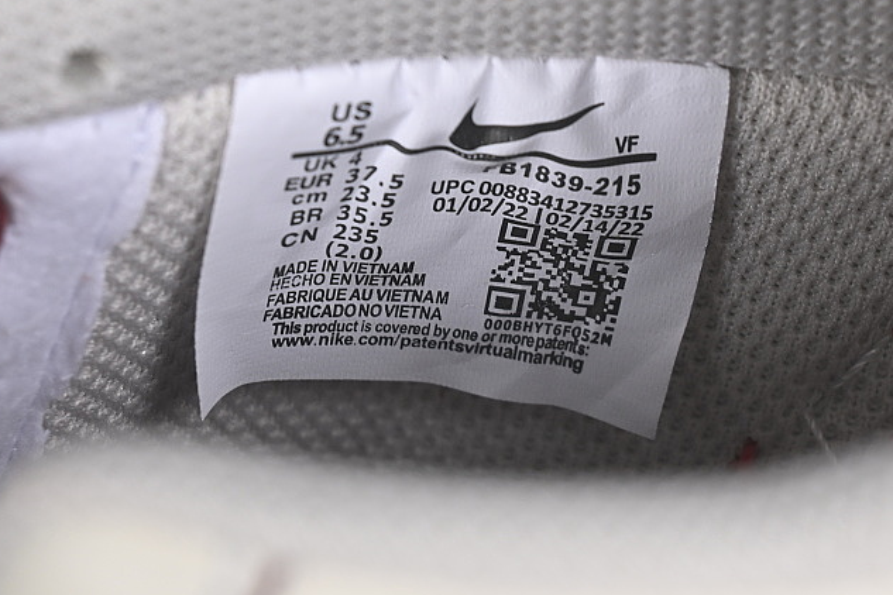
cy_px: 283
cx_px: 537
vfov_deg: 10.7
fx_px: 3175
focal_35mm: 128
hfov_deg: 16.0
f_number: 7.1
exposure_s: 1/80
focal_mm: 50
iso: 160
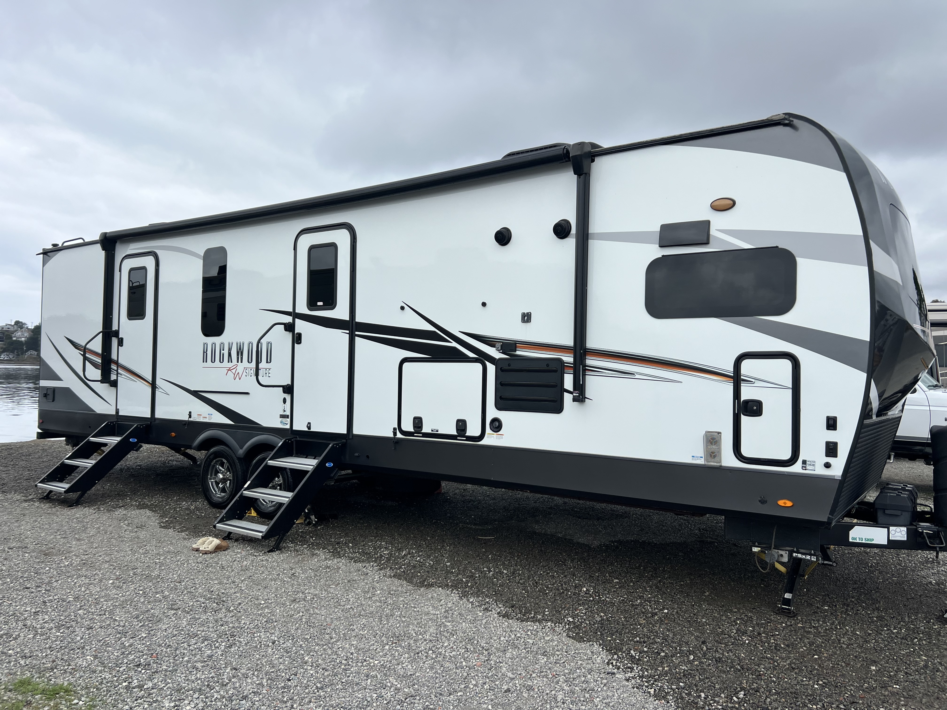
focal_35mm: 26
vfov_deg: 53.1
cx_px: 474
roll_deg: -1.9
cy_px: 355
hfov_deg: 67.3
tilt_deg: +0.7
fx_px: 711
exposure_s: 1/1972
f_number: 1.5
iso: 50
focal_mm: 5.7
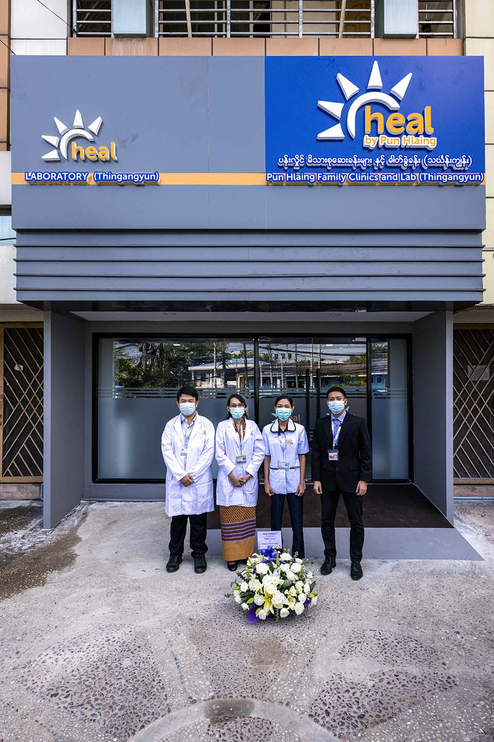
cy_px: 371
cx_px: 247
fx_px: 370
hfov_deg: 67.4
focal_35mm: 18
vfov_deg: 90.0
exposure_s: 1/250
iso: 320
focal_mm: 18
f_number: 8
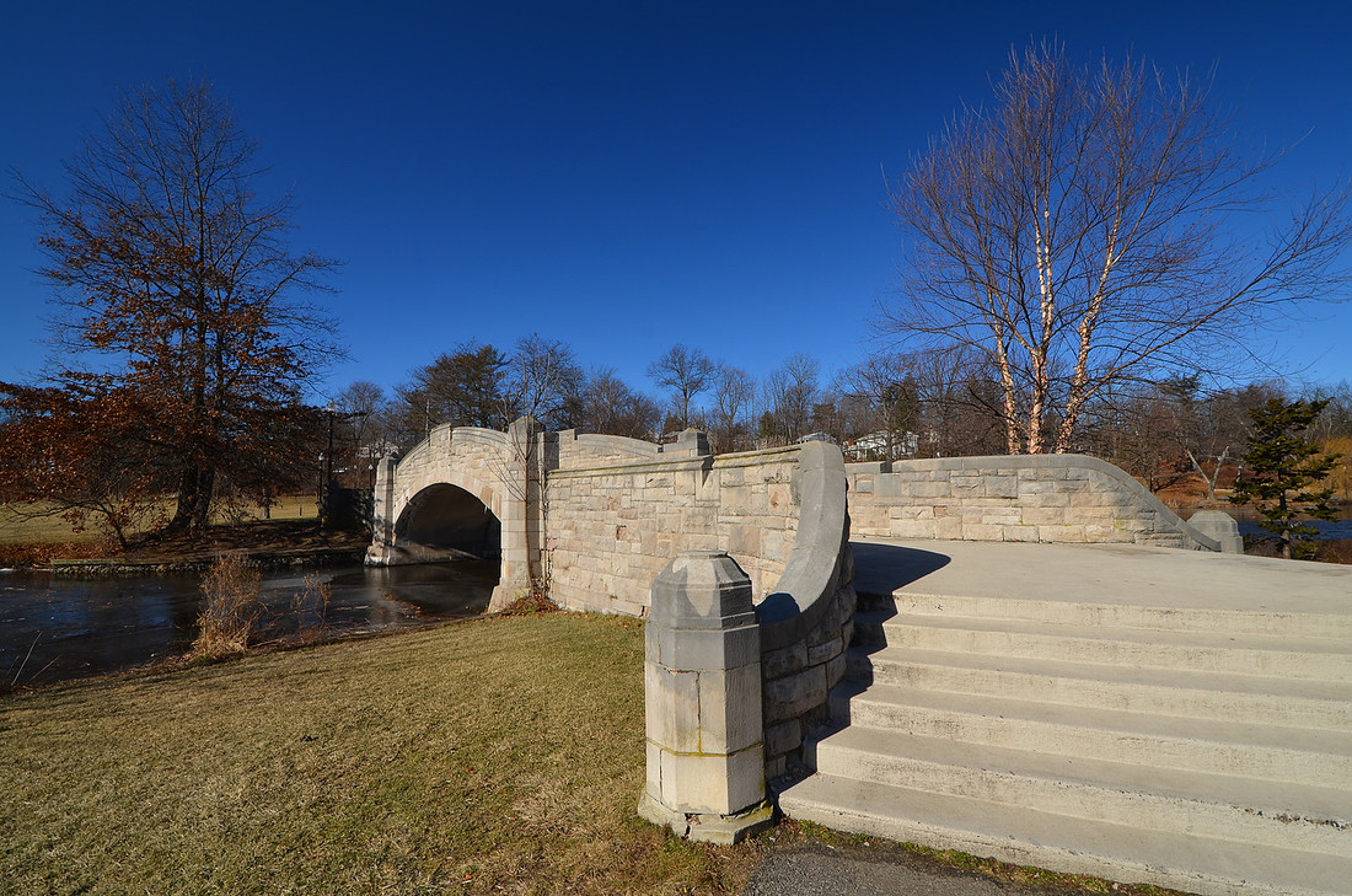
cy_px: 448
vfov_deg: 77.1
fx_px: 562
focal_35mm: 15
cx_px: 676
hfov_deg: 100.5
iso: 100
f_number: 11
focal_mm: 10
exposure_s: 1/80
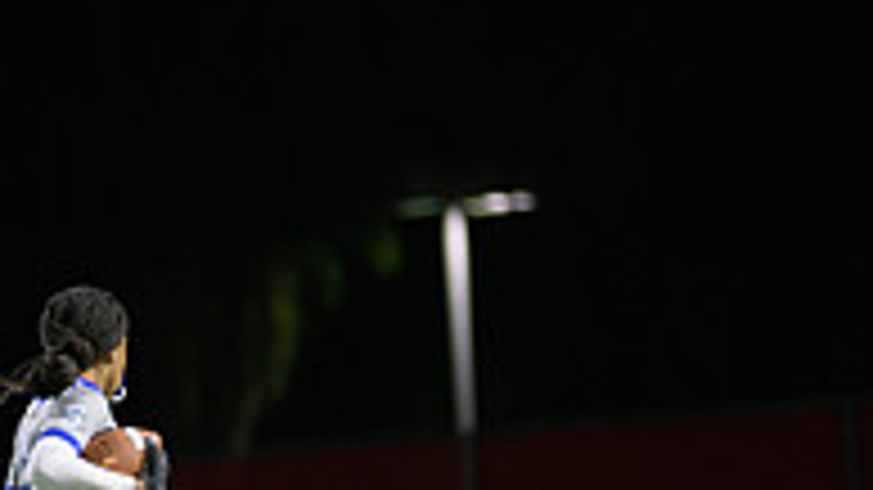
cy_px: 551
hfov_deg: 3.5
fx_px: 14464
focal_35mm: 625
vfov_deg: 1.9
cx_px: -135
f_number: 2.8
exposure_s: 1/200
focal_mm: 200
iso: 1600
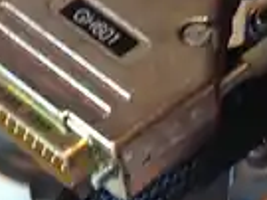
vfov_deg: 5.7
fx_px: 1996
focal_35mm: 259
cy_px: -125
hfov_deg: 7.6
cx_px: 285
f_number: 2.4
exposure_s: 1/24
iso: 50
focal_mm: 4.28
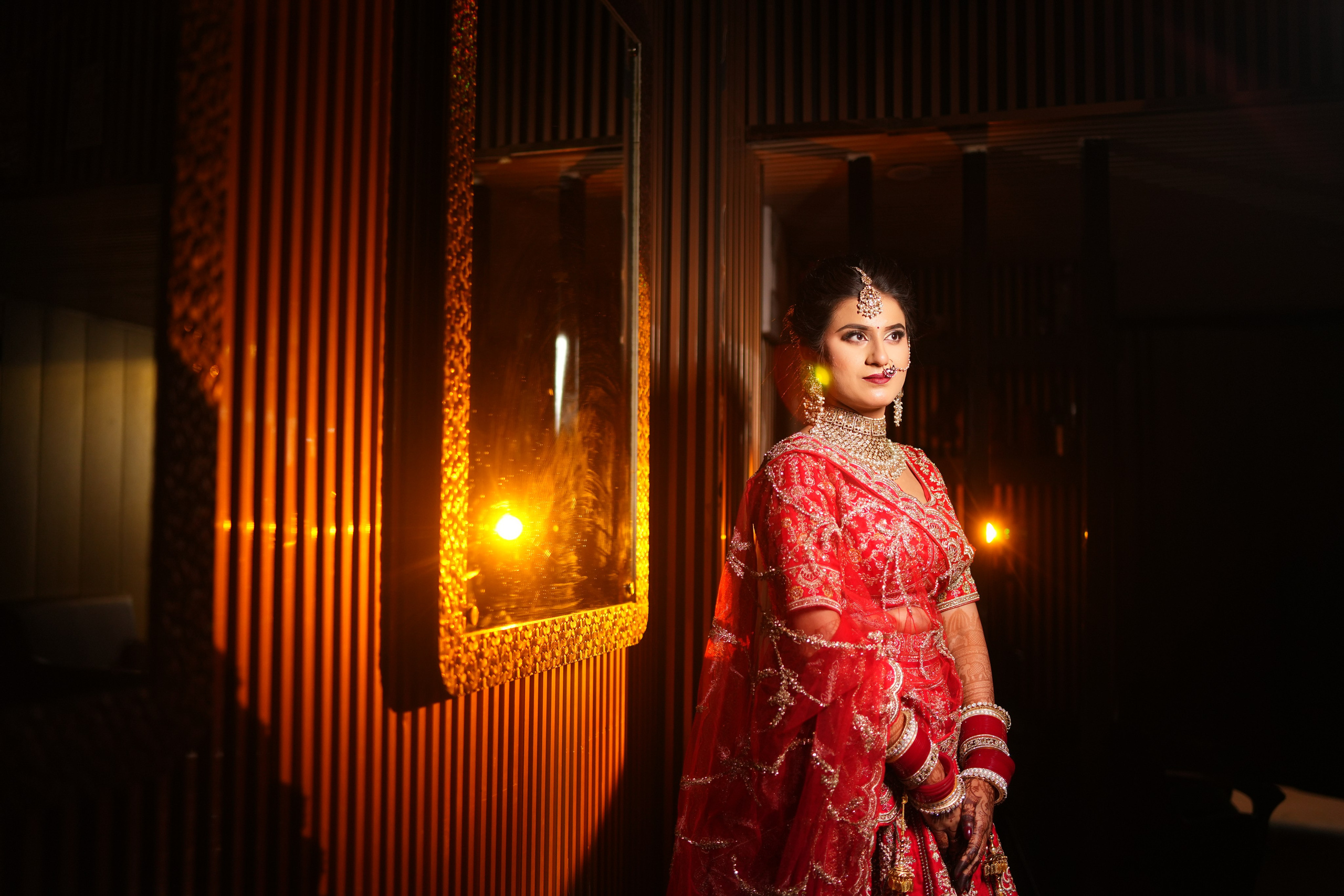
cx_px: 672
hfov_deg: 54.4
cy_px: 448
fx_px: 1307
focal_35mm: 35
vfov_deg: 37.9
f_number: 1.4
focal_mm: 35
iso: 800
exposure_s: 1/200
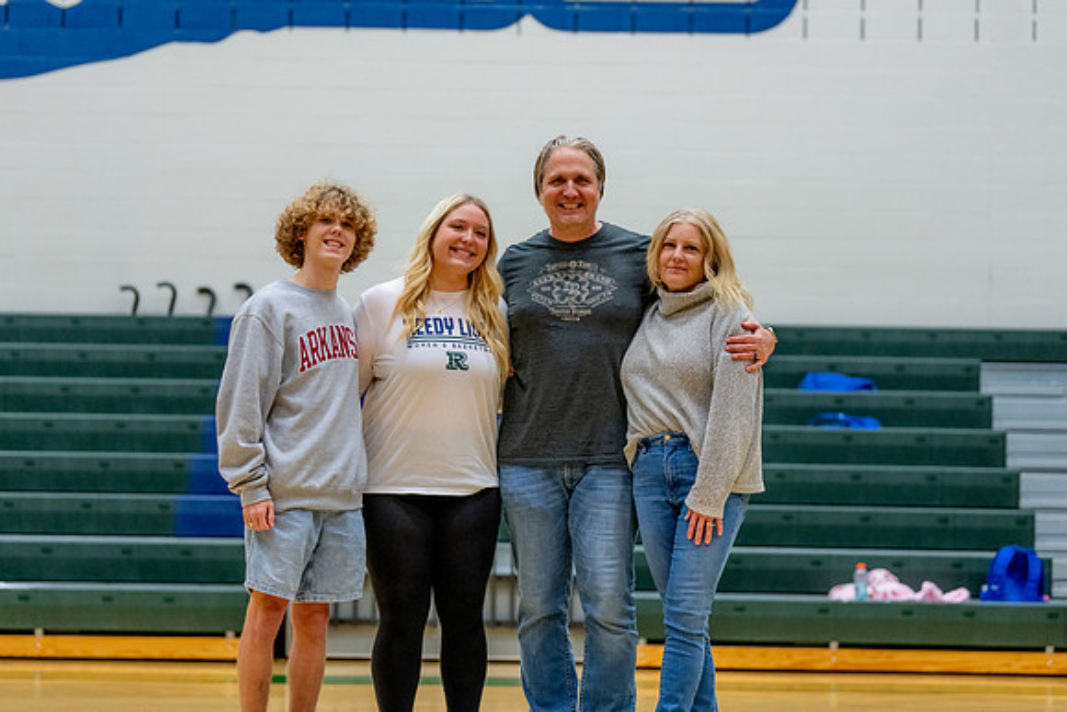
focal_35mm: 104
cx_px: 534
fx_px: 3080
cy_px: 356
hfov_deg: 19.7
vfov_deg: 13.2
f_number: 2.8
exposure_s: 1/400
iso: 2000
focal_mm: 99
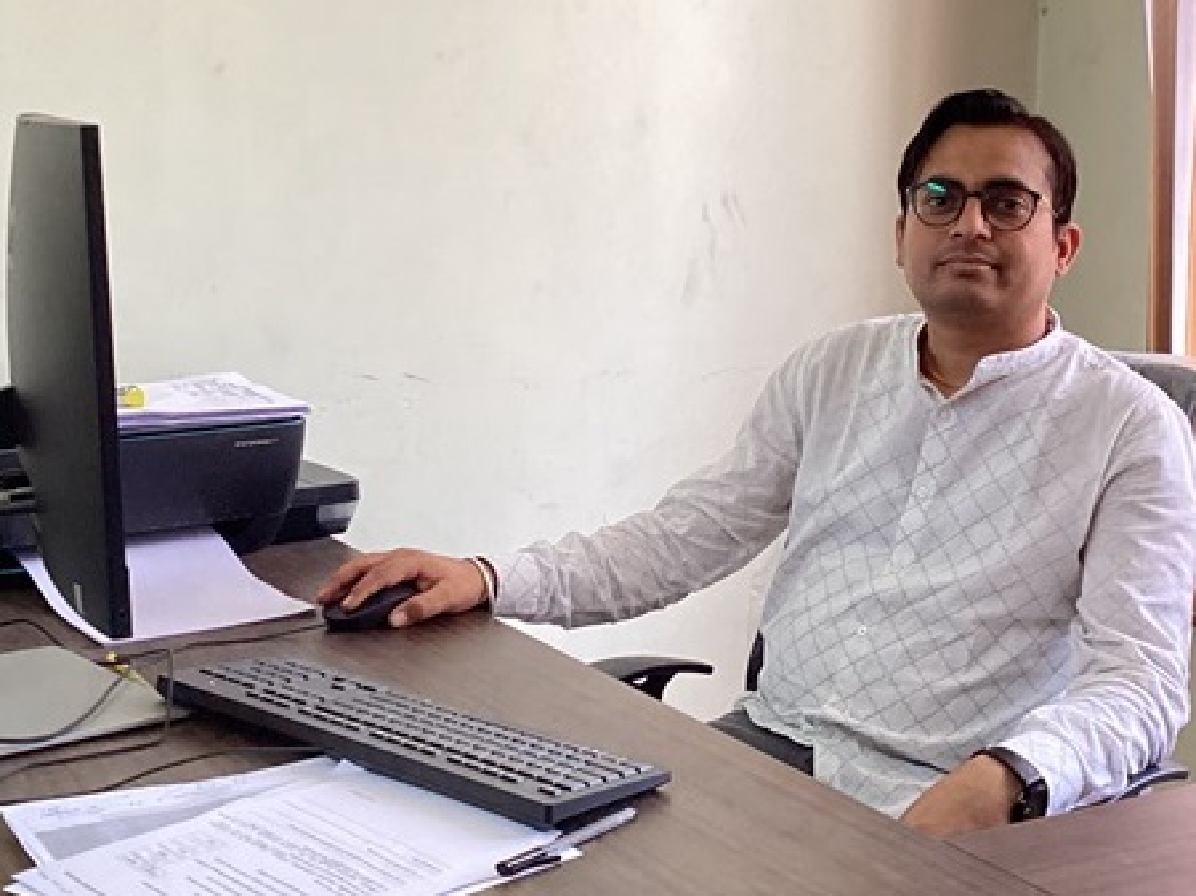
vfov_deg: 45.4
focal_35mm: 31
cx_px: 598
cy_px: 448
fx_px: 1070
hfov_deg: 58.4
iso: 160
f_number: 2.4
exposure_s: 1/50
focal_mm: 3.3
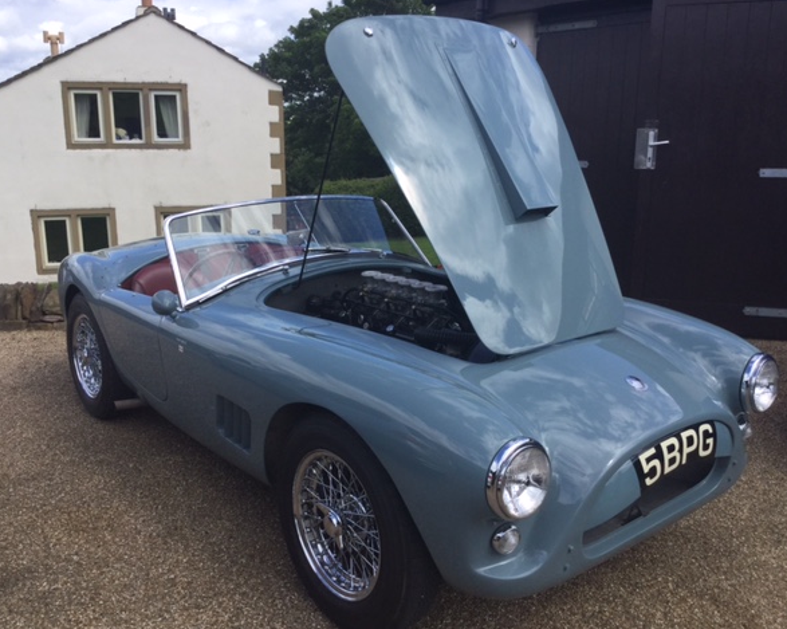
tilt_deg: -13.2
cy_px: 318
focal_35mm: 33
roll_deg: -0.2
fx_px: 768
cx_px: 373
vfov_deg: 44.5
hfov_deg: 54.2
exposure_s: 1/916
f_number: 2.4
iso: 25
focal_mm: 3.3
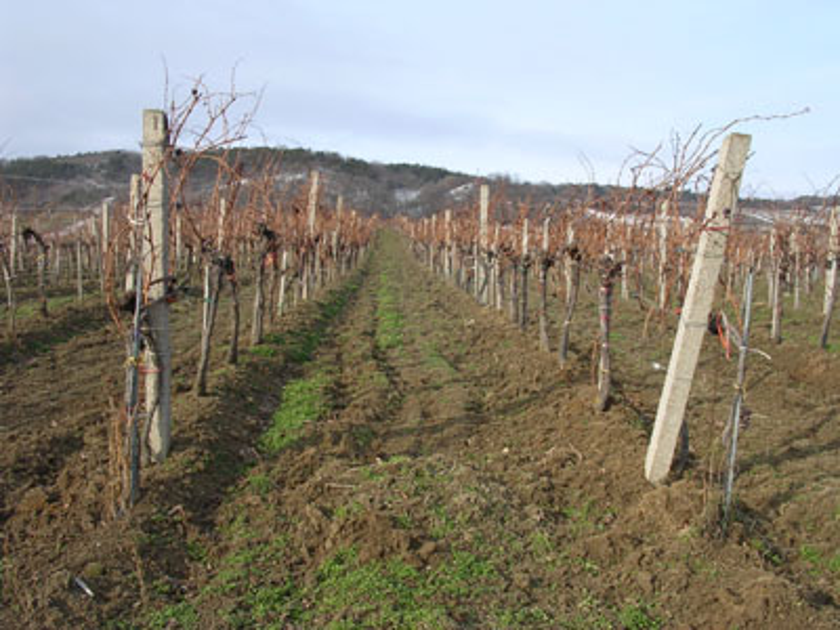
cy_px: 315
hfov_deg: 49.0
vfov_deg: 37.7
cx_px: 420
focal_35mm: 38
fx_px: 922
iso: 100
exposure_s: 1/147
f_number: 5.6
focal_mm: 5.8
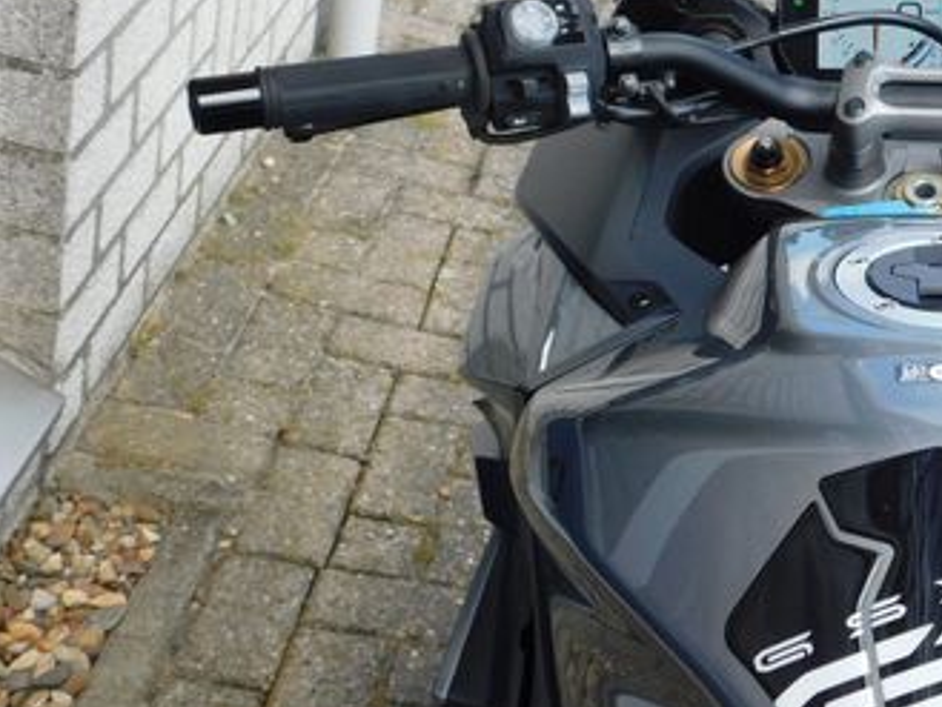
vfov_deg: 21.0
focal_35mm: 70
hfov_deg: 26.7
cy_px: 286
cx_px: 862
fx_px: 1906
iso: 125
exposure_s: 1/320
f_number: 3.5
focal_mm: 6.3
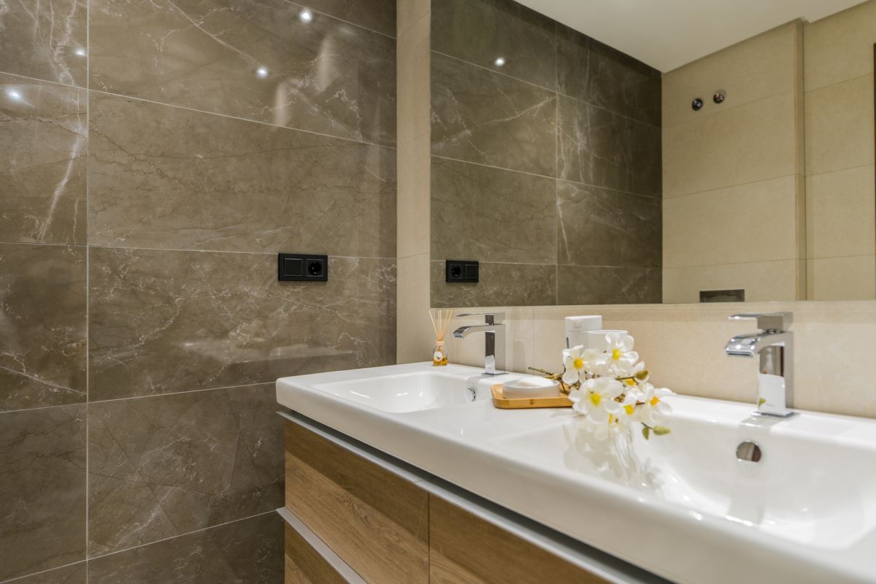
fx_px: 487
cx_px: 438
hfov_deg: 84.0
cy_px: 292
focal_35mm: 20
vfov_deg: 61.9
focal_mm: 20
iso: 400
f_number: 3.2
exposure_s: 1/40
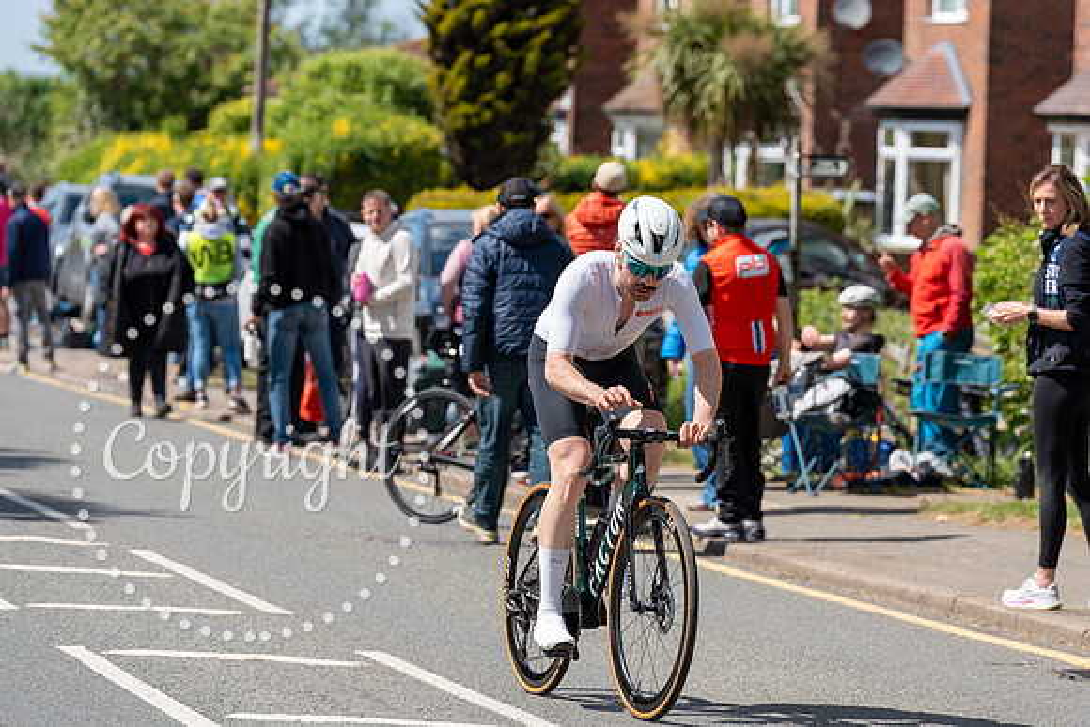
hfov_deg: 10.3
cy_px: 364
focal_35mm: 200
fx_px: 6057
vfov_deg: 6.9
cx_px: 545
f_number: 5.6
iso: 250
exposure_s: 1/1000
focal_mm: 200
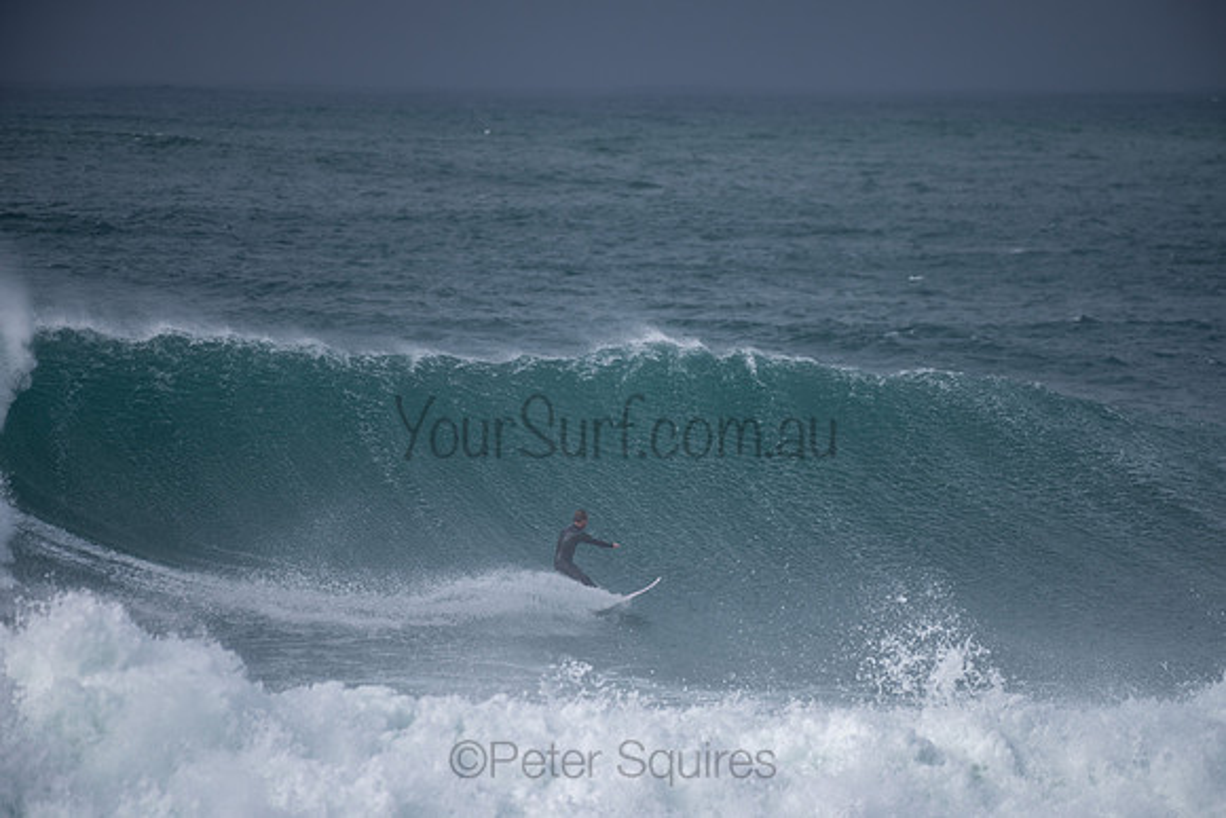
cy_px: 409
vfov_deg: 2.6
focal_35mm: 539
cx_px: 613
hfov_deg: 3.8
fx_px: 18345
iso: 80
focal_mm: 500
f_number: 5.6
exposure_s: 1/1000
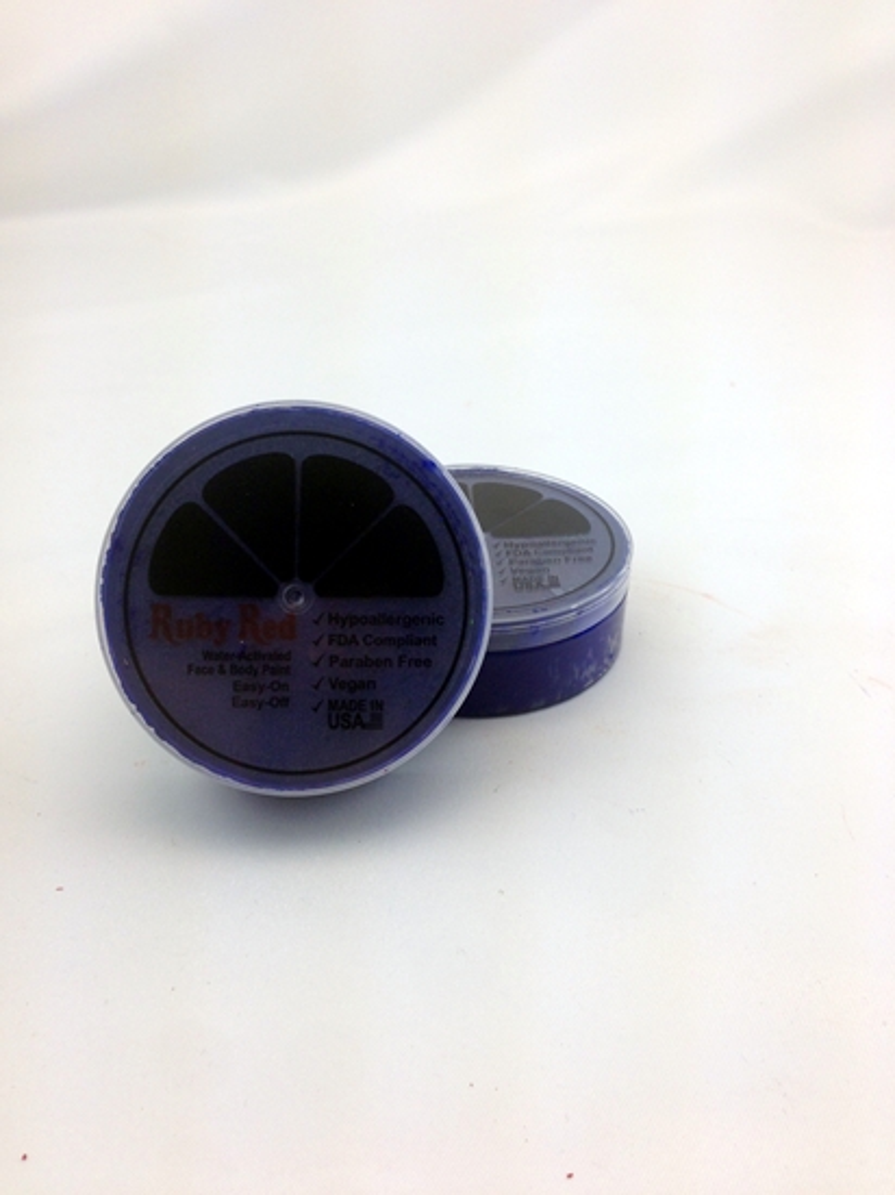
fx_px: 1139
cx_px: 448
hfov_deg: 42.9
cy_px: 598
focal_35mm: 33
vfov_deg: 55.4
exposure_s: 1/152
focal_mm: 4.12
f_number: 2.4
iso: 50
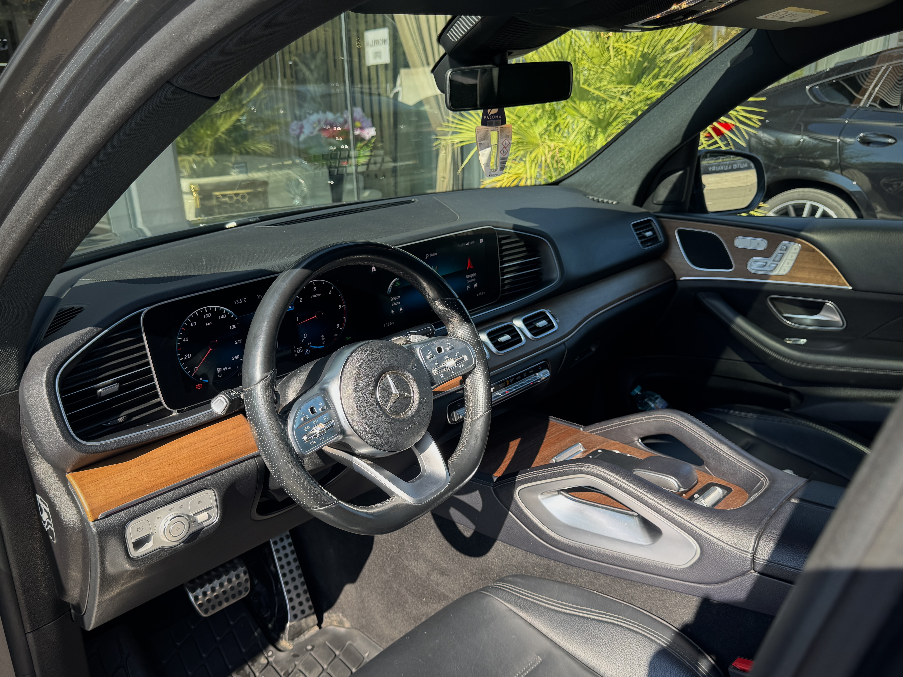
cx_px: 452
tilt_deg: -21.1
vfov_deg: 56.8
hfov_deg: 71.6
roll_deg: +3.0
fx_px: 626
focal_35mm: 24
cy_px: 338
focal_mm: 6.76
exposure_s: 1/544
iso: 80
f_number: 1.78
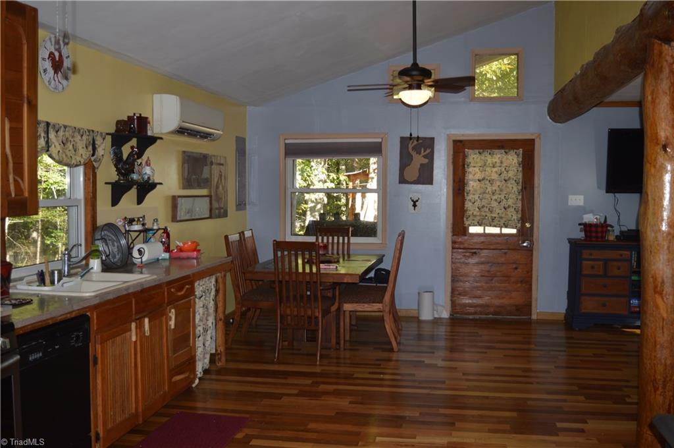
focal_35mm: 36
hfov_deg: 53.2
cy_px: 224
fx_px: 673
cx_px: 337
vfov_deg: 36.8
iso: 100
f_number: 4
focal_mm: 24
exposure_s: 1/60
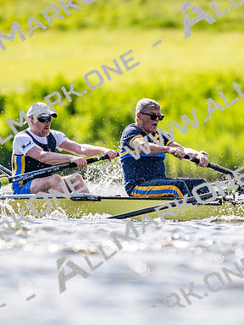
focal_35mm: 1307
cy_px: 162
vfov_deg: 1.5
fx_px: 12284
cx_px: 228
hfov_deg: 1.1
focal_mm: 600
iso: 280
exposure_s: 1/2500
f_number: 4
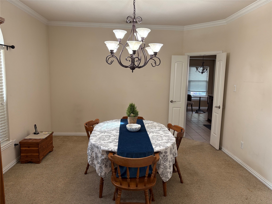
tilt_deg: -7.5
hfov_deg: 67.3
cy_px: 102
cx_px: 136
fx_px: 204
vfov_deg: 53.1
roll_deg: -1.2
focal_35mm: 26
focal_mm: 5.96
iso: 160
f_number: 1.6
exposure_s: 1/60
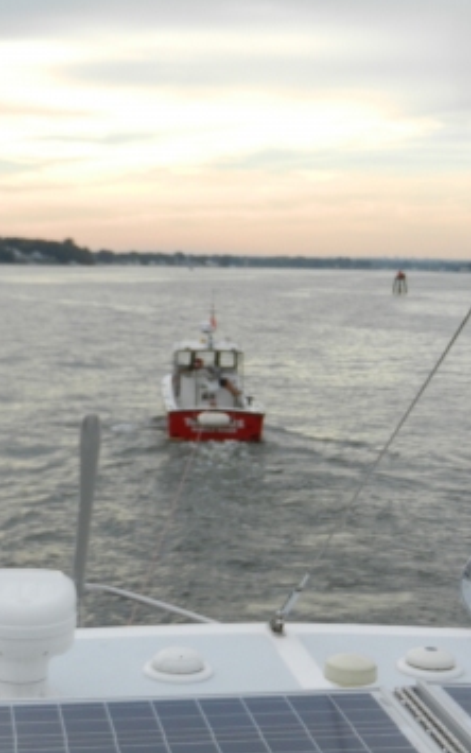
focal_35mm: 76
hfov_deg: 17.2
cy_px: 378
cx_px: 284
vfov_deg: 27.1
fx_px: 1560
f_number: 4.4
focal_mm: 9.4
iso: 180
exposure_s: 1/250
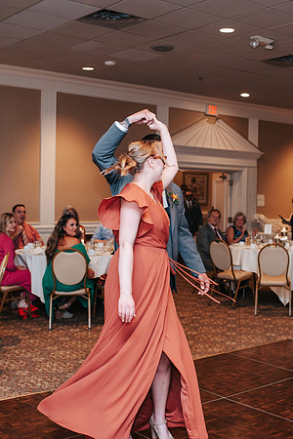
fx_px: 640
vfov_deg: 37.9
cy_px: 220
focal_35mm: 52
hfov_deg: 25.7
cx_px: 191
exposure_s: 1/160
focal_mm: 35
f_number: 2.8
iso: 1000
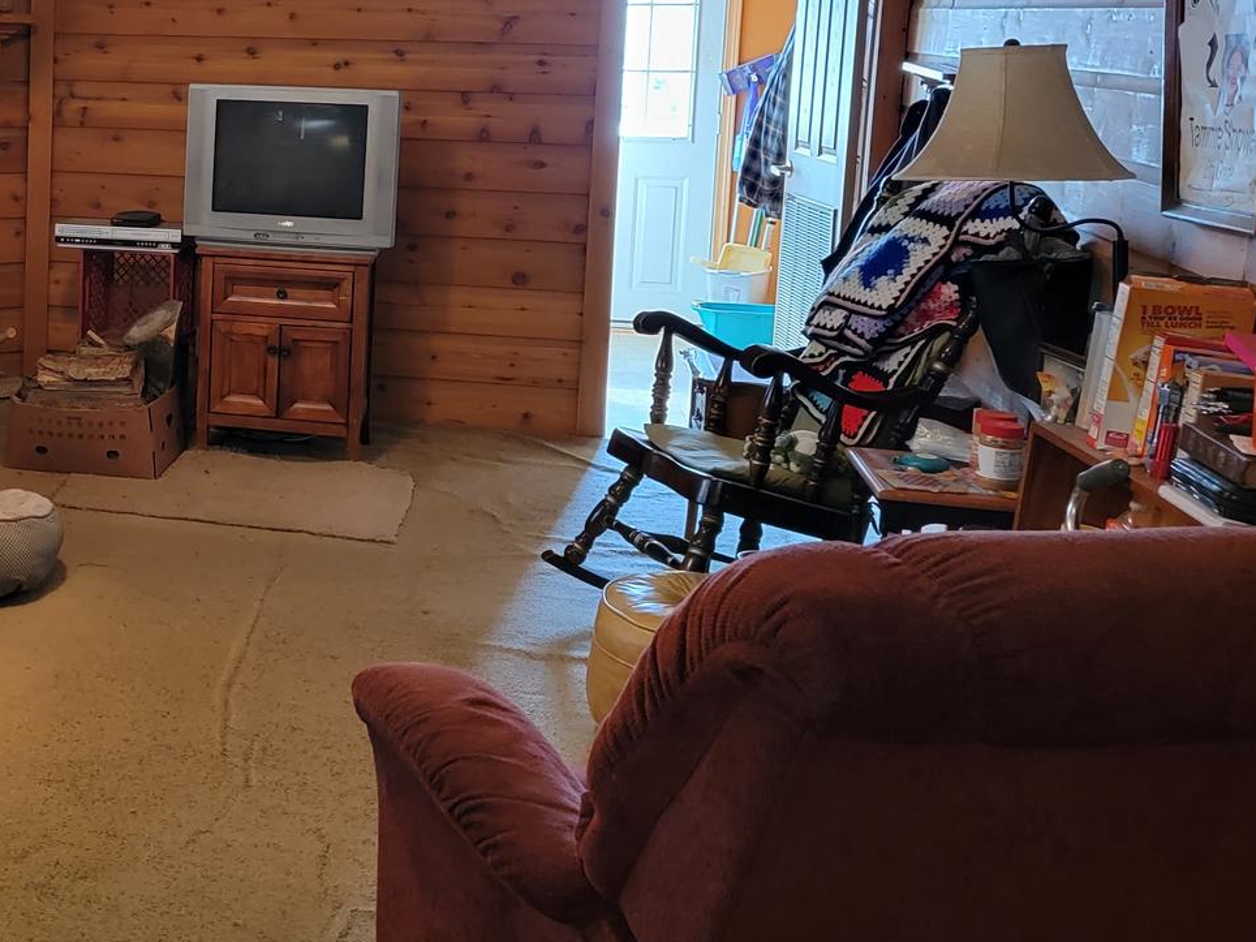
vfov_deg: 28.3
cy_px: 283
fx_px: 1850
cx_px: 23
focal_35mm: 51
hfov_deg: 34.4
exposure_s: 1/40
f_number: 1.8
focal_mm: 6.7
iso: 320
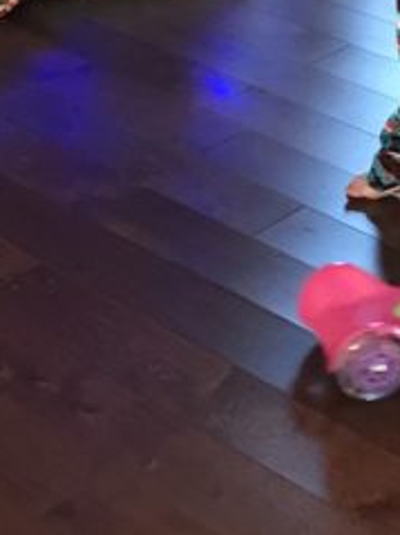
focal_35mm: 120
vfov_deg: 15.7
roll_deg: +0.6
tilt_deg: -18.0
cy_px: -137
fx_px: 1851
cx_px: 98
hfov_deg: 12.3
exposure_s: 1/7
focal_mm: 3.99
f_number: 1.8
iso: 100
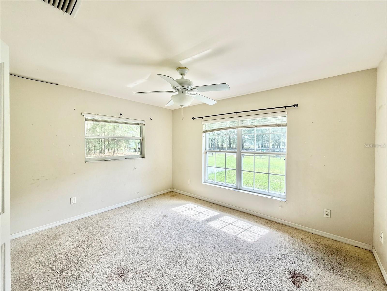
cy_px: 146
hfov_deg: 102.1
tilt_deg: -1.9
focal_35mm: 14
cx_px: 194
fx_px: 157
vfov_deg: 85.7
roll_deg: +0.6
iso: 40
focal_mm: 2.22
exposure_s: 1/166
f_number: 2.2
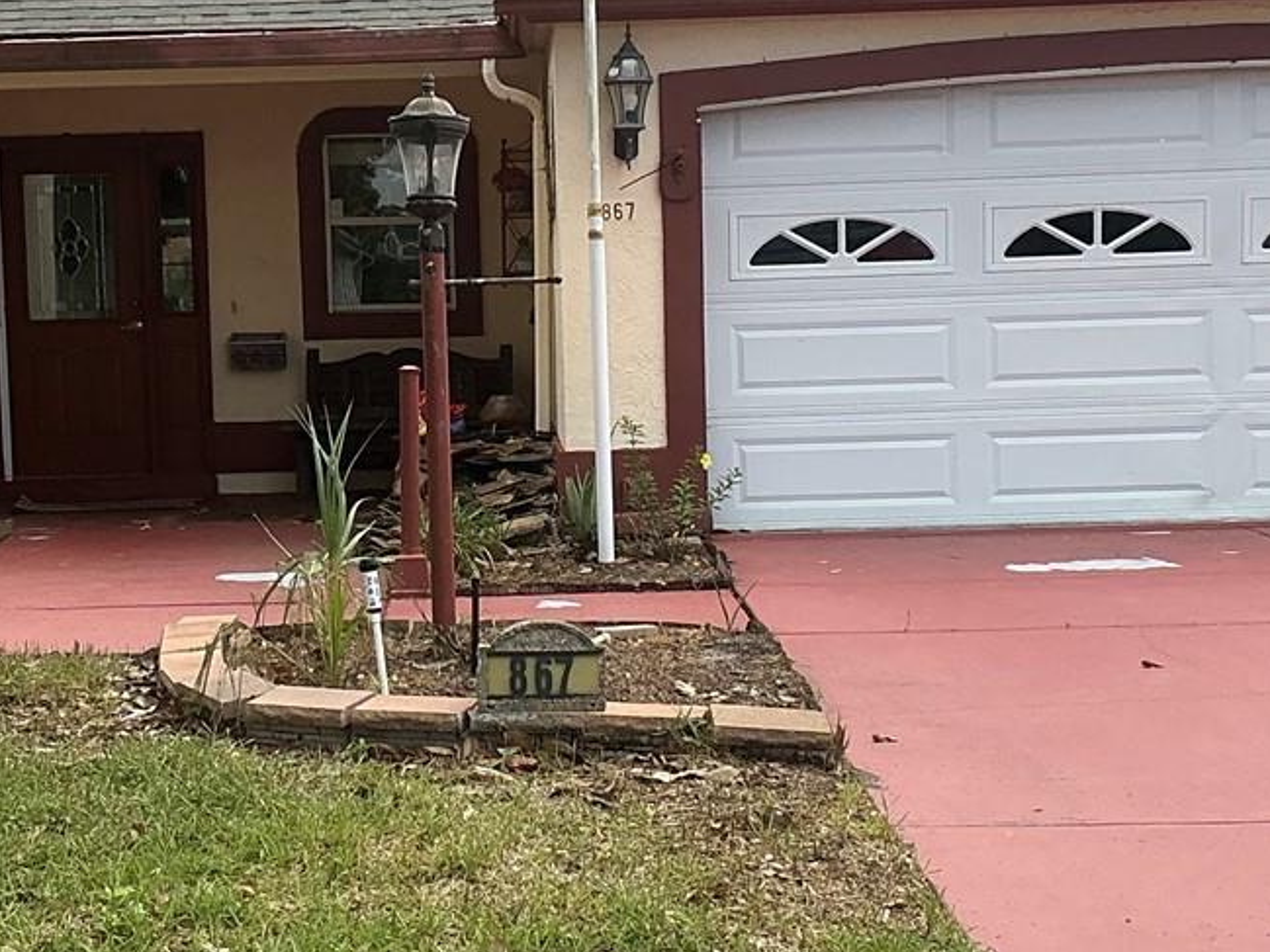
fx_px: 2532
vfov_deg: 21.3
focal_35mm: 69
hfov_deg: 28.1
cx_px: 481
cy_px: 483
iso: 25
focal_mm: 3
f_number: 1.8
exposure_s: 1/674
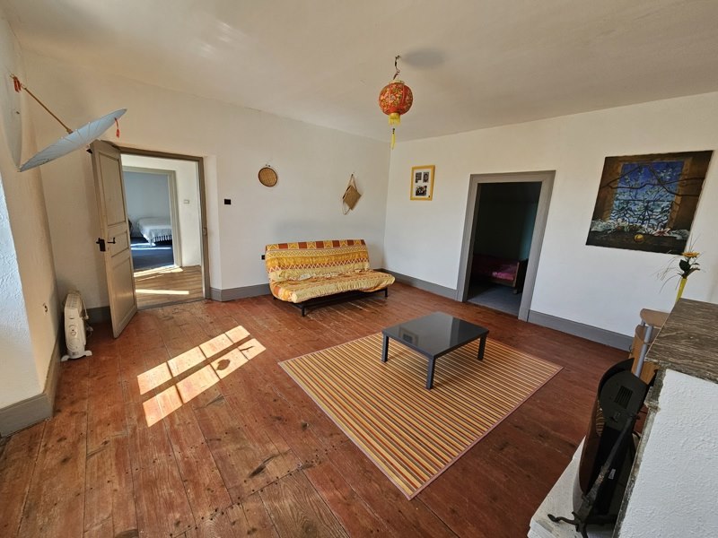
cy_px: 269
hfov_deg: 106.2
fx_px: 270
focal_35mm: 13
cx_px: 359
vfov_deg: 89.9
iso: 64
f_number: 2.2
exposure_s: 1/50
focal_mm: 2.2
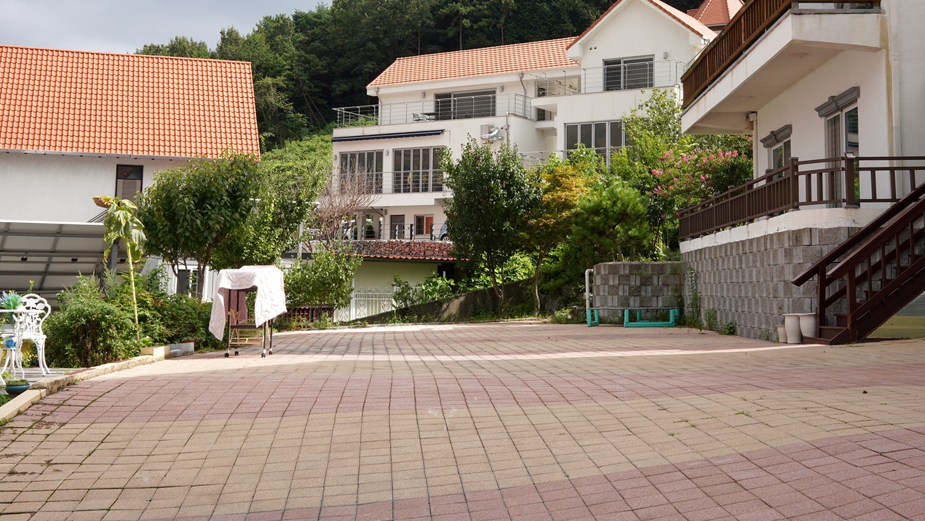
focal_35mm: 45
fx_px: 1104
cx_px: 501
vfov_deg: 26.3
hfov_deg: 45.4
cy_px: 149
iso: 200
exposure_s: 1/100
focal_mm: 35
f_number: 13
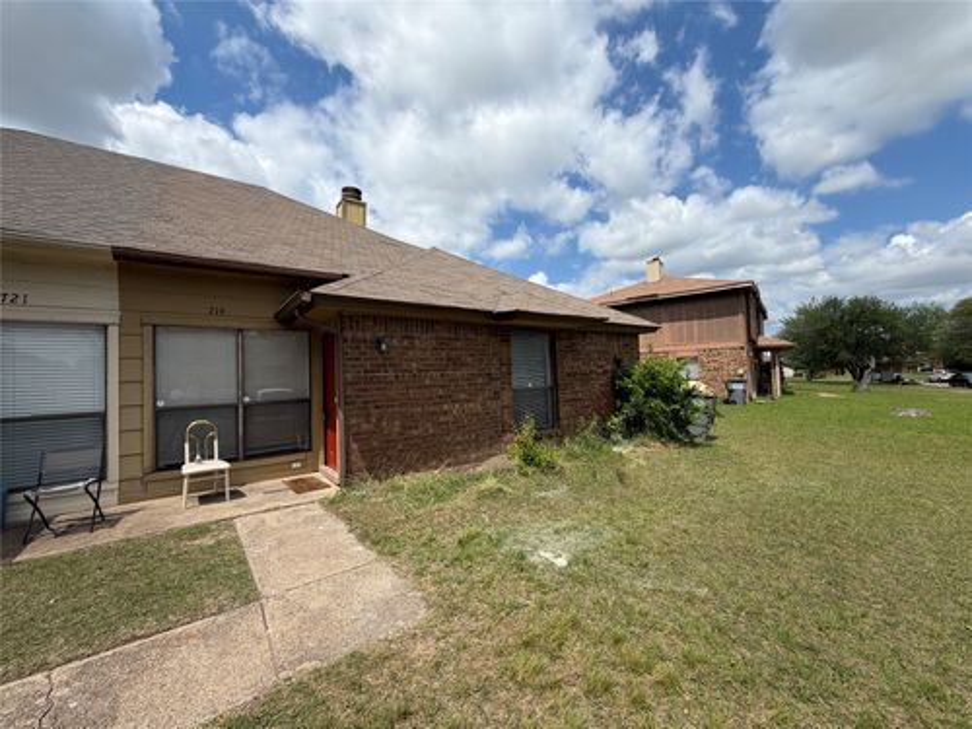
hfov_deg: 102.1
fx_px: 393
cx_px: 486
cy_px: 364
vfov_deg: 85.7
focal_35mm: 14
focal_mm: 2.22
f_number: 2.2
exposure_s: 1/1167
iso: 20
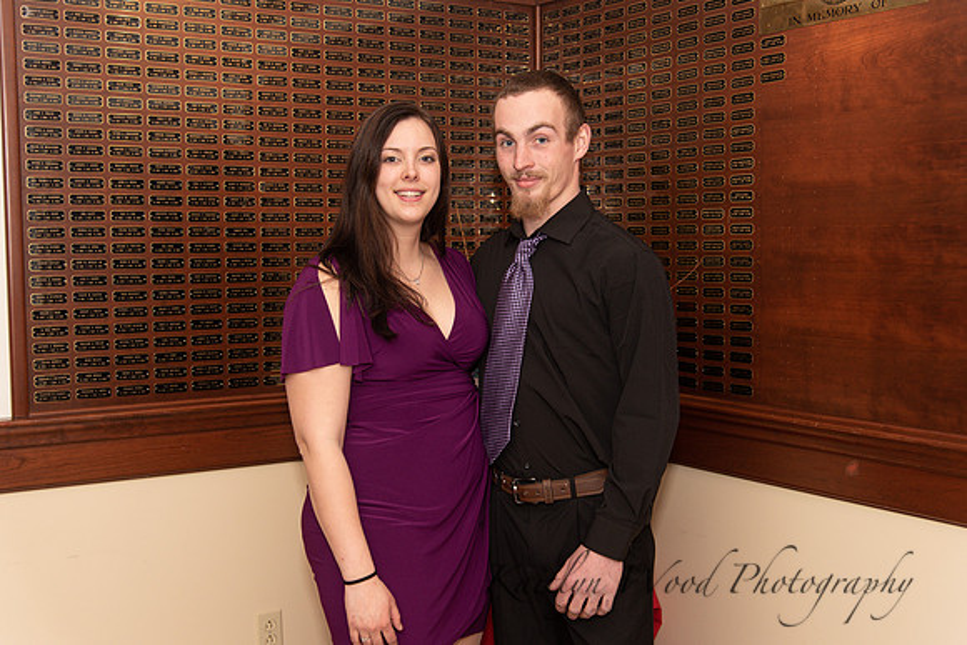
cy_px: 322
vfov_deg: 30.5
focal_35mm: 44
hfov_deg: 44.5
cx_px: 484
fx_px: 1182
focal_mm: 44
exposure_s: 1/200
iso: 800
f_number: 4
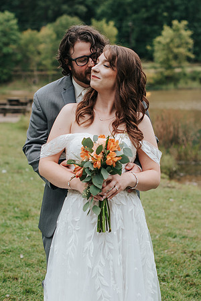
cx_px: 100
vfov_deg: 27.0
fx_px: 628
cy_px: 150
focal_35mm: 75
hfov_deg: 18.2
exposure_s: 1/1600
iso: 200
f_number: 2.8
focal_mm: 50
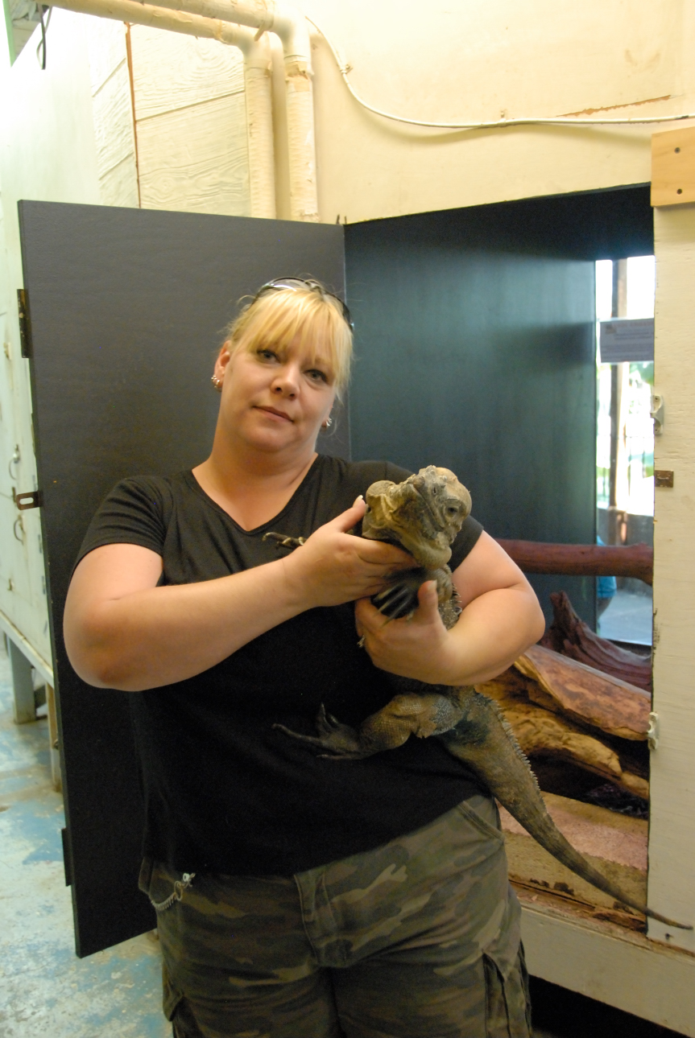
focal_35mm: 33
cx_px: 348
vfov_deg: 57.2
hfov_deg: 40.1
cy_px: 519
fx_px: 953
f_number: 3.8
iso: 1600
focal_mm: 22
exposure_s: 1/60
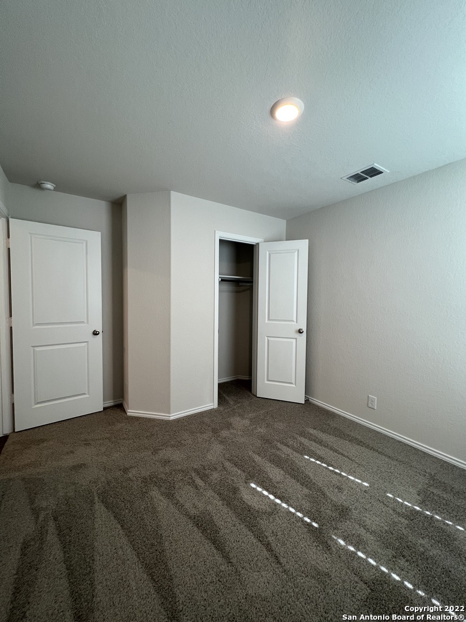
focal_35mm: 13
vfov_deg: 106.2
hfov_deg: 89.9
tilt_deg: -1.7
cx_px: 233
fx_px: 233
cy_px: 311
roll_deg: -1.2
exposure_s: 1/120
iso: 160
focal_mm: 1.57
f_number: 1.8
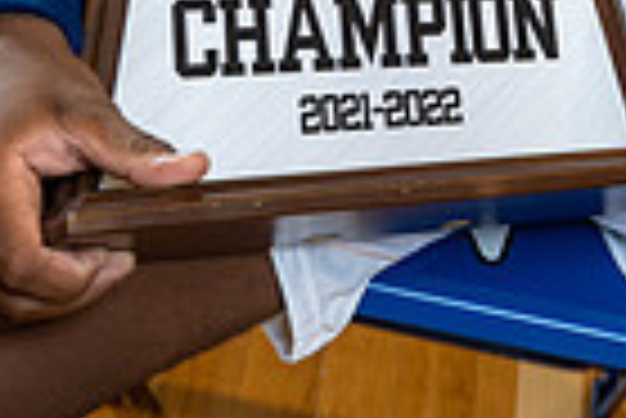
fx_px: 2472
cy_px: -580
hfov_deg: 14.2
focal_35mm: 142
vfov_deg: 8.8
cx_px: 649
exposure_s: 1/125
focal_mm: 44
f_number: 4
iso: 400
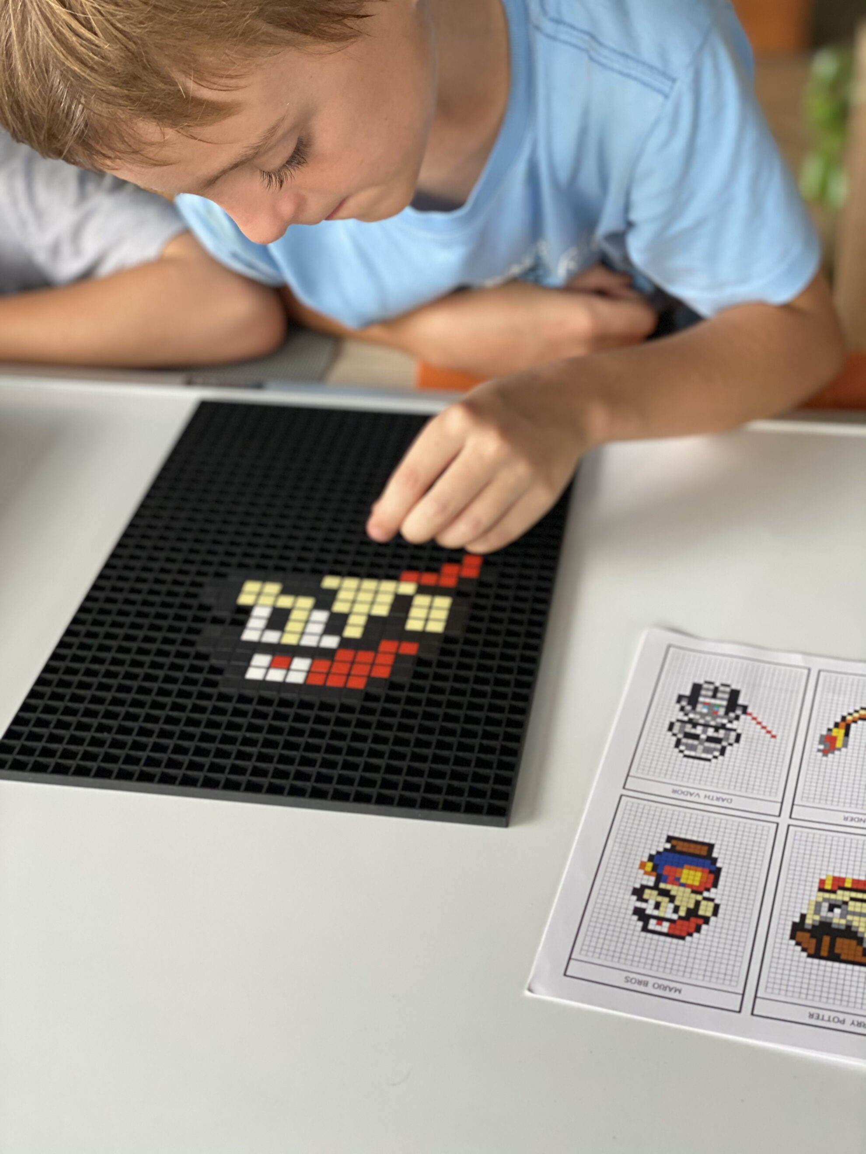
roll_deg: +0.9
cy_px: 577
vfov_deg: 36.8
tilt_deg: -34.4
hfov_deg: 28.0
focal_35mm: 52
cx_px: 433
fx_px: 1735
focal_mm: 6
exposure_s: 1/122
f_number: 2
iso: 64
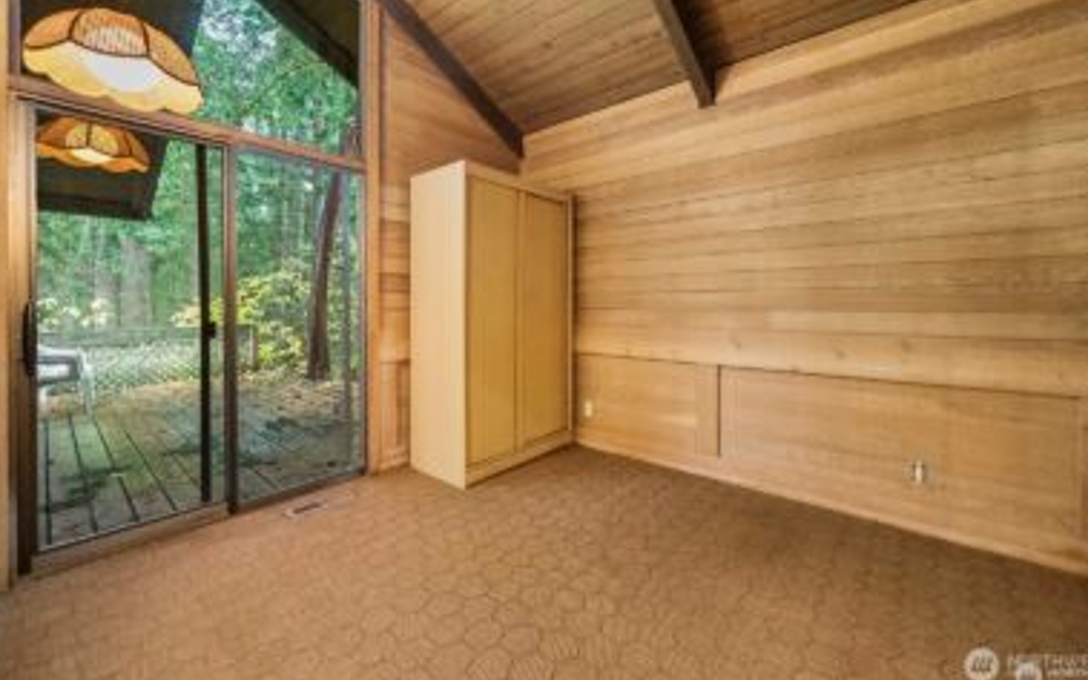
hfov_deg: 105.3
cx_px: 557
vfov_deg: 78.5
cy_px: 308
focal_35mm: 14
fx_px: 415
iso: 6400
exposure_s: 1/60
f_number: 7.1
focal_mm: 13
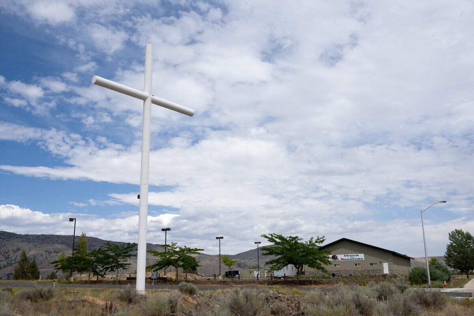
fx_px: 441
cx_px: 237
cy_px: 158
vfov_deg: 39.4
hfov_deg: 56.5
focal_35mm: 34
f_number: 9
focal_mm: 33.5
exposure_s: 1/500
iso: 200
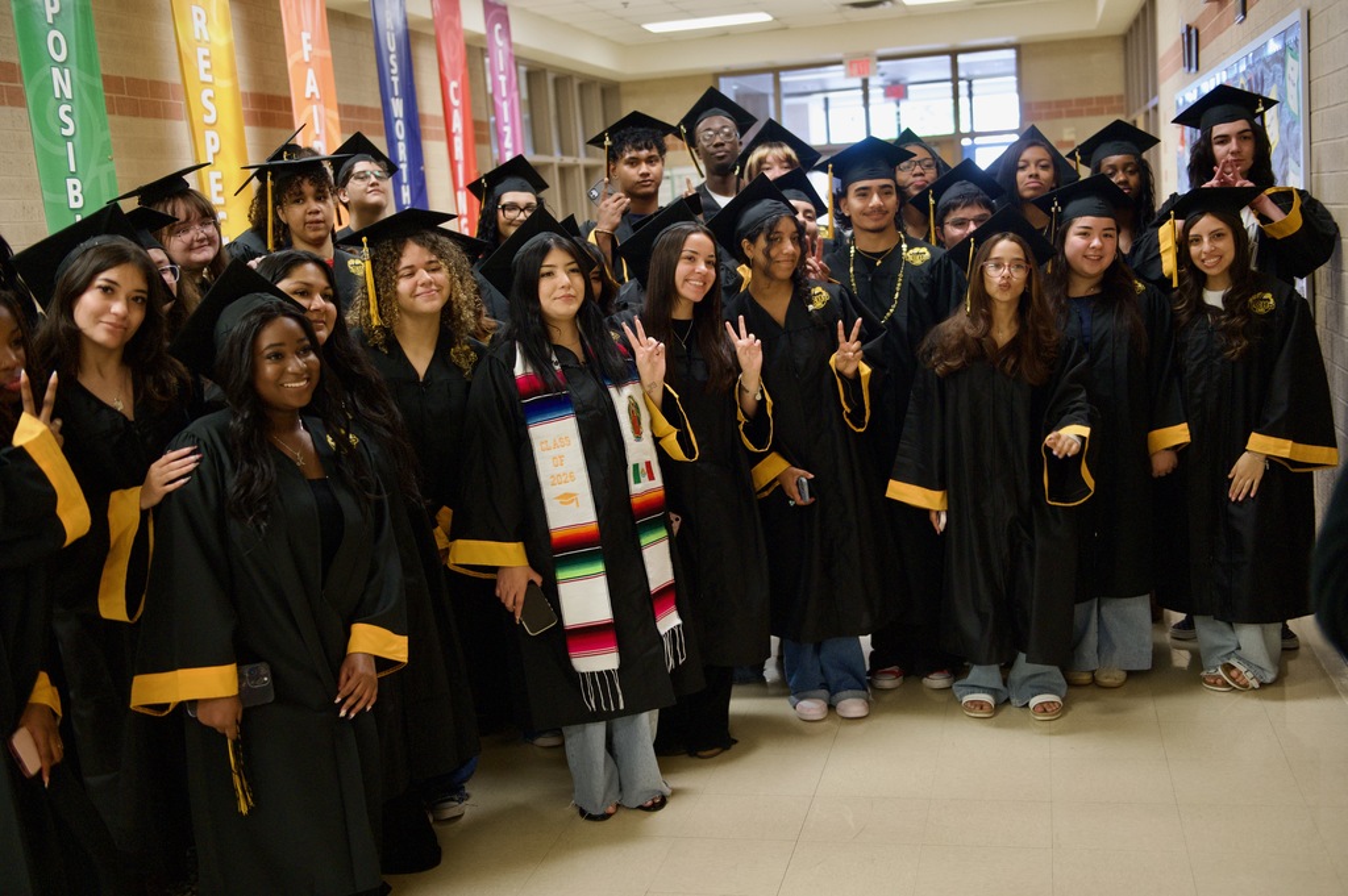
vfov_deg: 35.0
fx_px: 1422
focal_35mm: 38
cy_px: 448
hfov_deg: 50.7
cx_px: 674
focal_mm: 38
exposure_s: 1/320
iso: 2500
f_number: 2.8
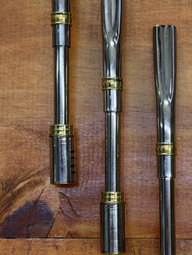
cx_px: 139
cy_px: 113
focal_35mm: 84
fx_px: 621
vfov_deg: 23.3
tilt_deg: -80.5
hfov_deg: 17.5
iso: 125
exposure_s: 1/83
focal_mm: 6.76
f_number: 1.78
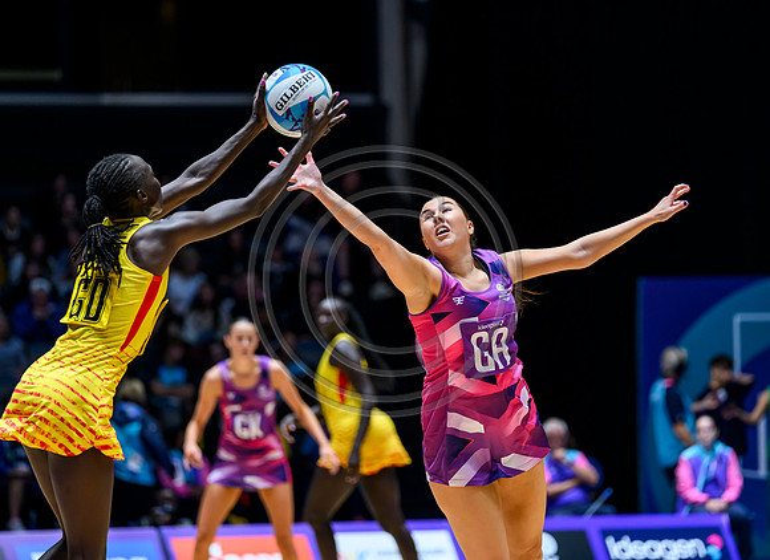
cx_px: 464
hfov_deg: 8.5
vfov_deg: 6.2
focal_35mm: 234
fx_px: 5160
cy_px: 251
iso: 2500
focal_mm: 200
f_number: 3.5
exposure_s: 1/1250
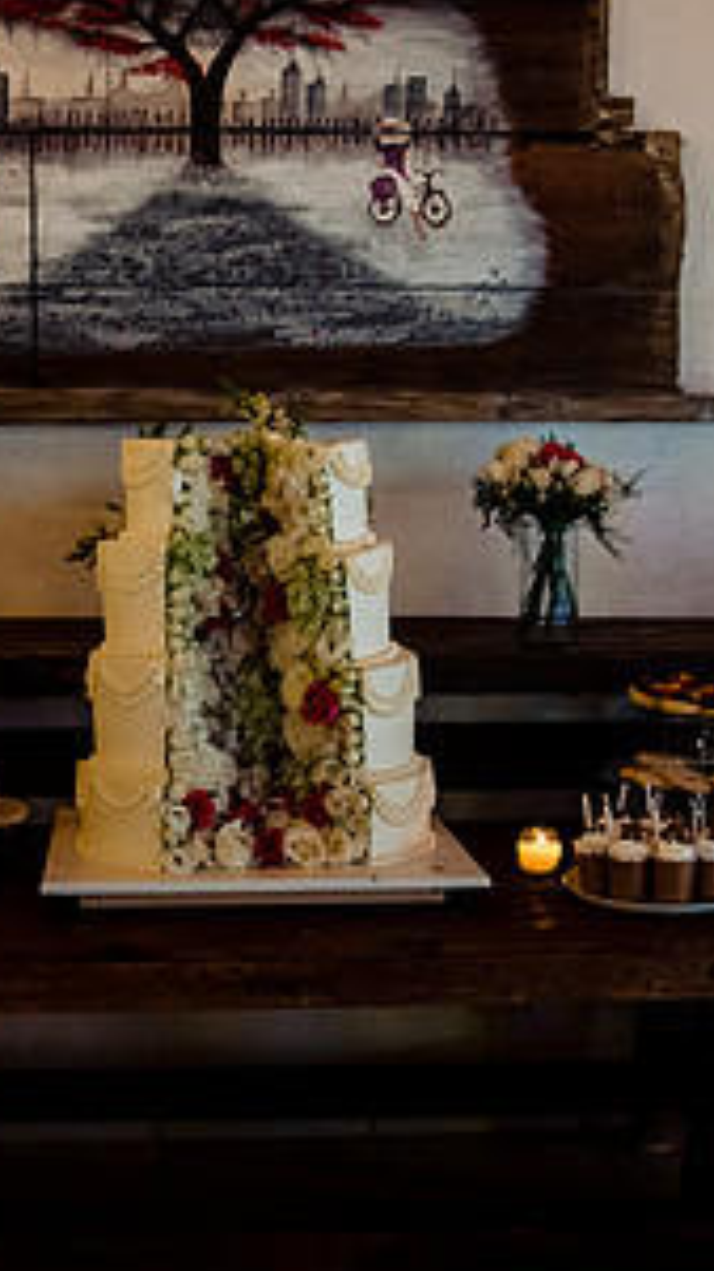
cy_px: 733
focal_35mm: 50
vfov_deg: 41.2
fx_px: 1685
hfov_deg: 23.8
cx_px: 215
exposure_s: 1/160
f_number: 4
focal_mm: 24
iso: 3200
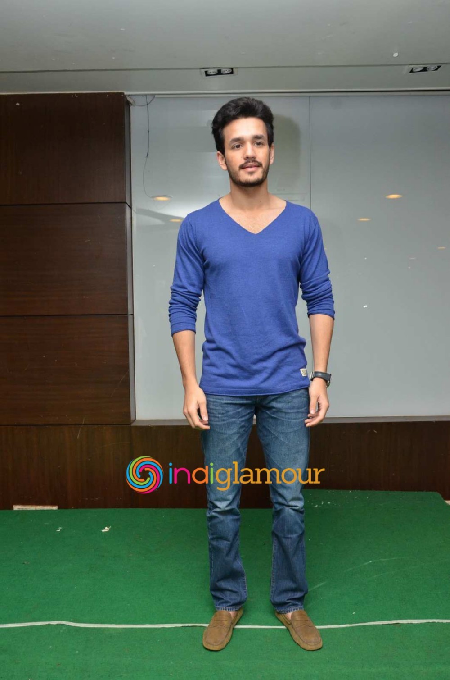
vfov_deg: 57.3
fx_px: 621
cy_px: 340
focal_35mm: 33
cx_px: 225
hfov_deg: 39.8
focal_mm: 22
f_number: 5.6
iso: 1250
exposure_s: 1/125
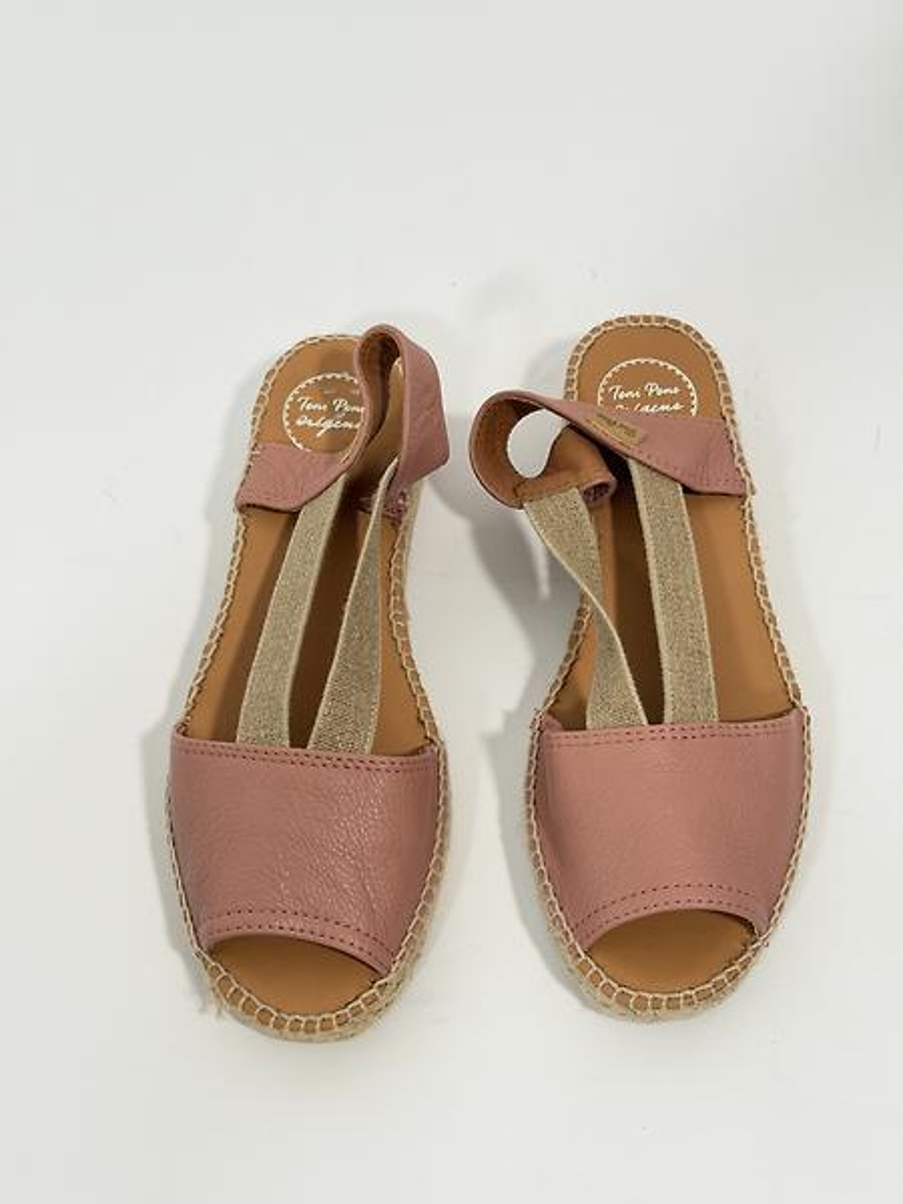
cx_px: 452
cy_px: 602
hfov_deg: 30.3
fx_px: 1670
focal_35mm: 48
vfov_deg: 39.7
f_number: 1.78
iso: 80
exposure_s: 1/68
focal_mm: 6.76
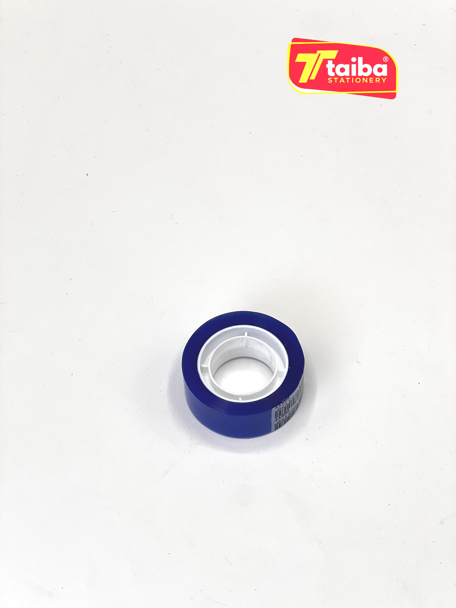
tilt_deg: -59.9
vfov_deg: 25.3
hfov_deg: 19.1
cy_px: 304
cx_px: 228
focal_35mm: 77
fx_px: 1352
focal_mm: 9
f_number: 2.8
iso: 32
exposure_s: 1/264
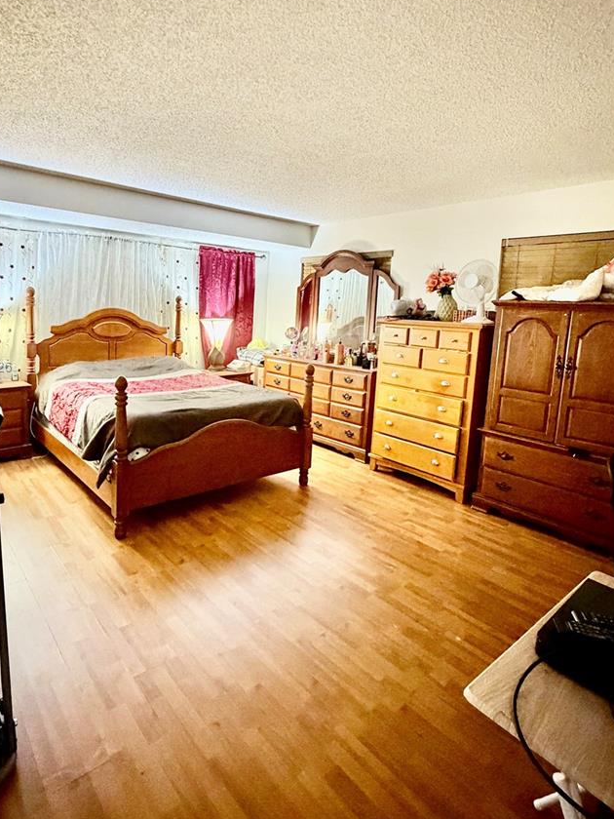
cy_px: 368
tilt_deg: -7.3
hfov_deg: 65.7
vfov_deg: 81.5
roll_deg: -1.8
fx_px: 473
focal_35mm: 20
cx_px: 269
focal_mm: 2.22
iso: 1000
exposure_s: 1/40
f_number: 2.2
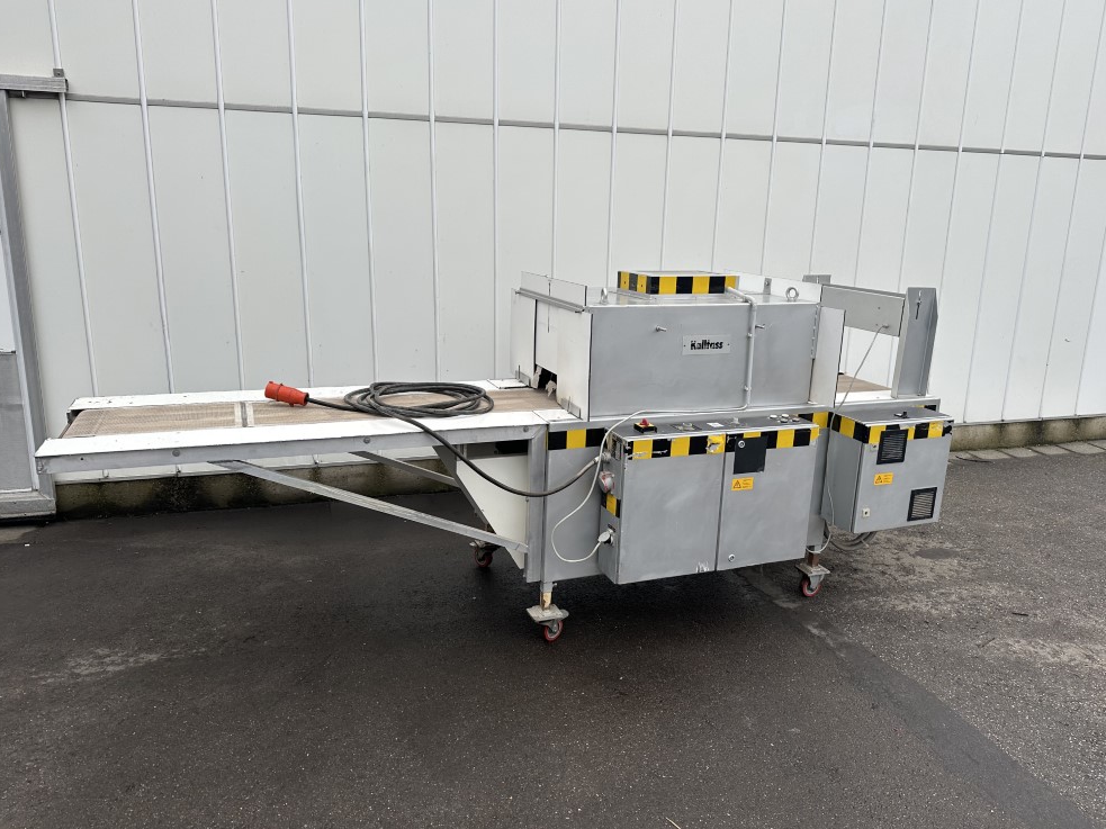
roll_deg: -1.5
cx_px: 566
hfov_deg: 69.4
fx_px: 799
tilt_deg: -11.9
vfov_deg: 54.9
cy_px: 405
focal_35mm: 25
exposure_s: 1/654
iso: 80
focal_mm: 6.86
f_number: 1.78
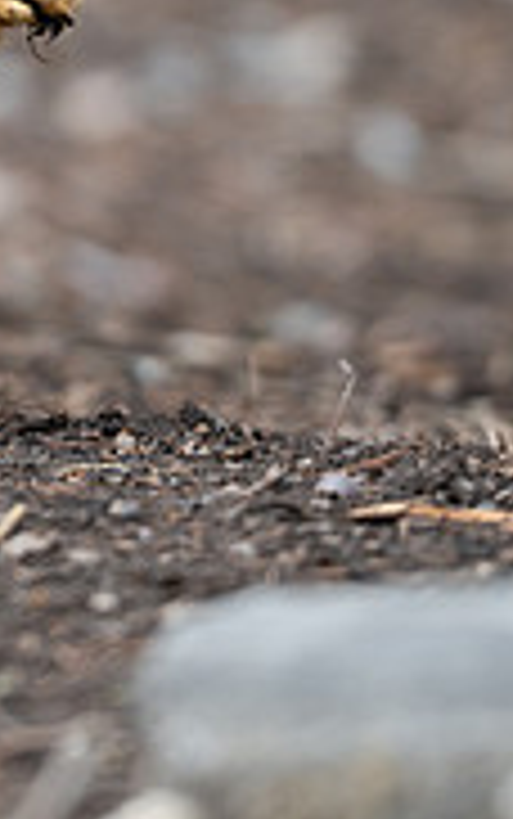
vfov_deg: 2.5
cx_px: -403
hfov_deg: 1.6
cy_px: 101
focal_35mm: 831
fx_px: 18560
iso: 64
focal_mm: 200
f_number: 2.8
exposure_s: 1/320
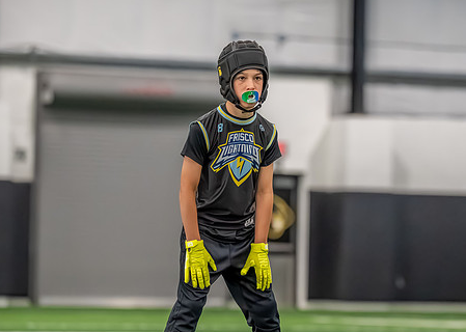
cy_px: 226
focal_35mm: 266
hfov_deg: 7.6
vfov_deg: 5.4
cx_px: 241
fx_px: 3518
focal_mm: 144
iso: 6400
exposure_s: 1/1000
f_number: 2.8
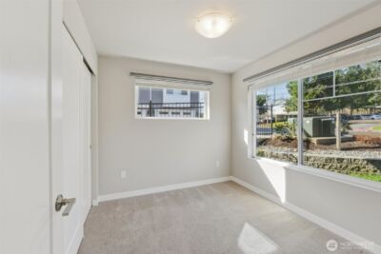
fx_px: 159
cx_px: 190
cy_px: 127
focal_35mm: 15
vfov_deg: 77.4
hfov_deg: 100.4
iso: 250
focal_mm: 10
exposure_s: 1/50
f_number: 9
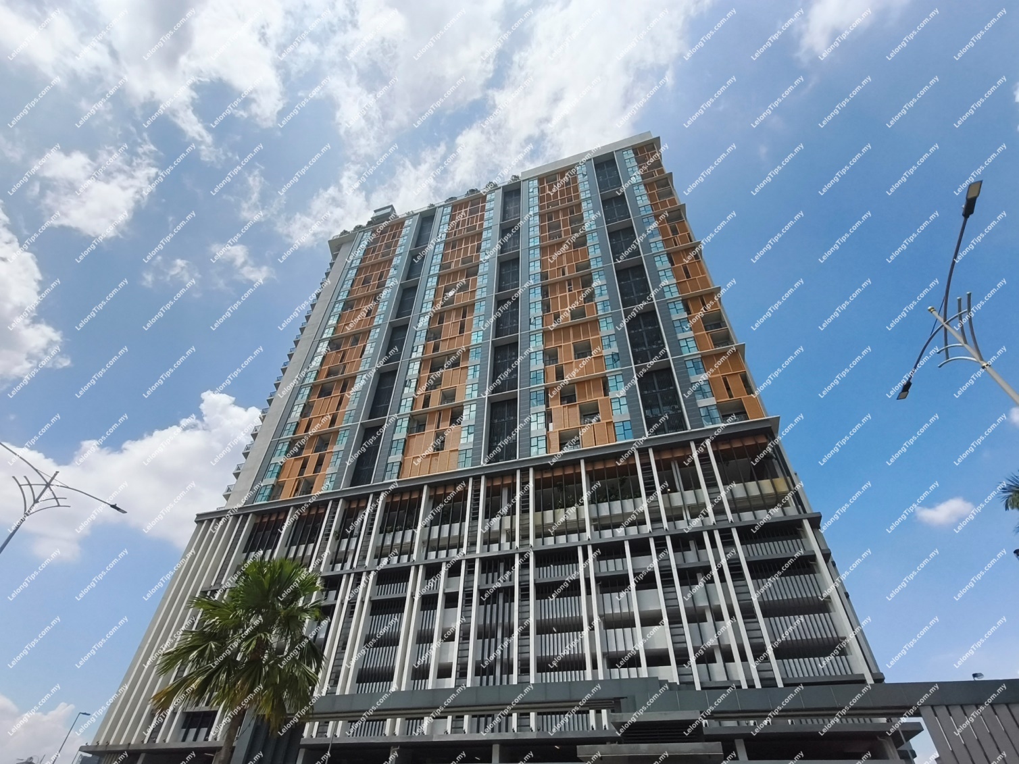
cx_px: 510
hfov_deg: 98.2
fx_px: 442
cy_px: 382
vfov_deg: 81.7
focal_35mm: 15
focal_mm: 1.67
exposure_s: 1/4767
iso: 50
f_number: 2.2
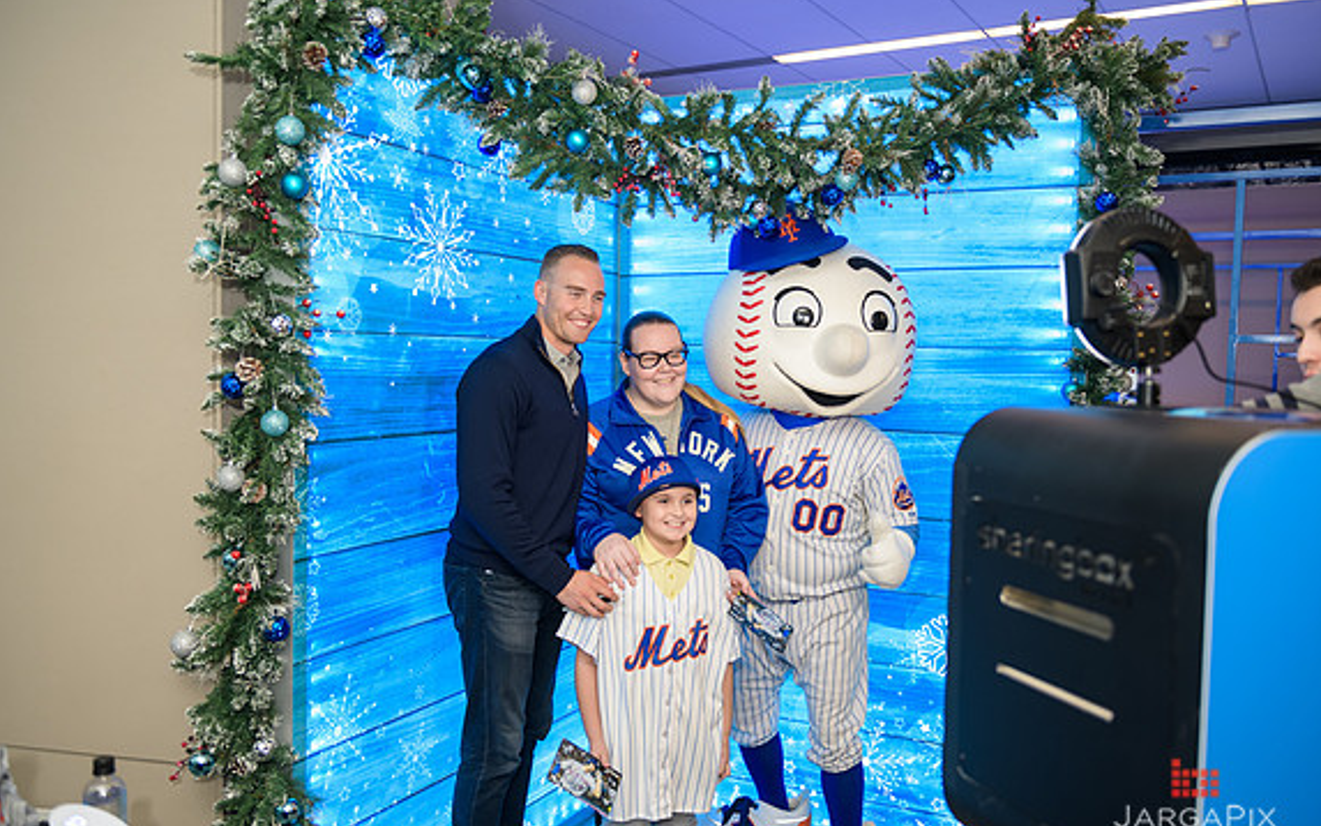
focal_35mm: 32
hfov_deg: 59.7
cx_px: 666
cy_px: 433
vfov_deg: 39.4
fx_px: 1152
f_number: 3.2
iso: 400
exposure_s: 1/125
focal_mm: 31
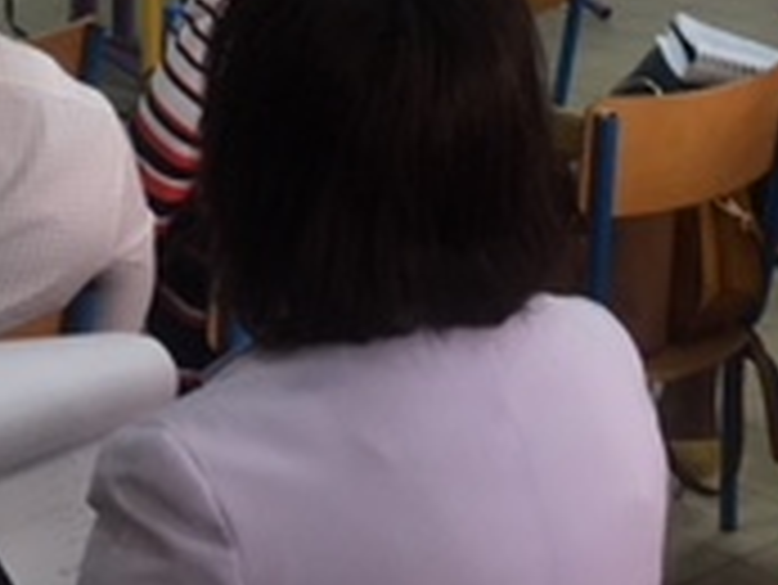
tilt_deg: -4.5
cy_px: -333
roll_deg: +0.1
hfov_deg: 18.3
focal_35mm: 107
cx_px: 486
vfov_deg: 13.0
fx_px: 2407
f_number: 2.2
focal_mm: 4.15
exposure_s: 1/33
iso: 125
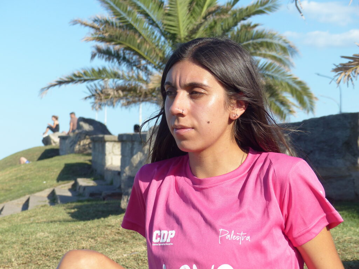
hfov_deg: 20.9
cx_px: 180
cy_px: 134
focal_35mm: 94
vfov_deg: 15.7
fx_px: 975
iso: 100
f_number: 3.2
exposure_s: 1/1600
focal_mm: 16.9
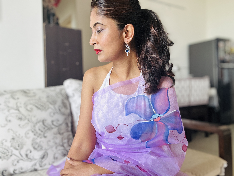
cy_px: 88
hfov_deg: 60.0
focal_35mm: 30
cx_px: 117
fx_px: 203
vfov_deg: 46.8
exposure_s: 1/100
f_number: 1.9
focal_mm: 2.69
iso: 80
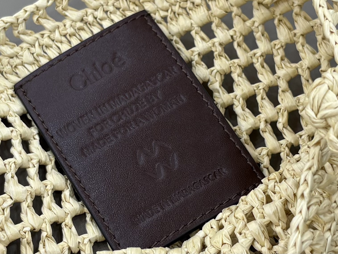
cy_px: 127
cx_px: 169
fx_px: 254
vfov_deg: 53.1
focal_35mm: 26
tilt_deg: -57.5
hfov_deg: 67.3
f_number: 1.6
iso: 50
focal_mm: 5.96
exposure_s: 1/100
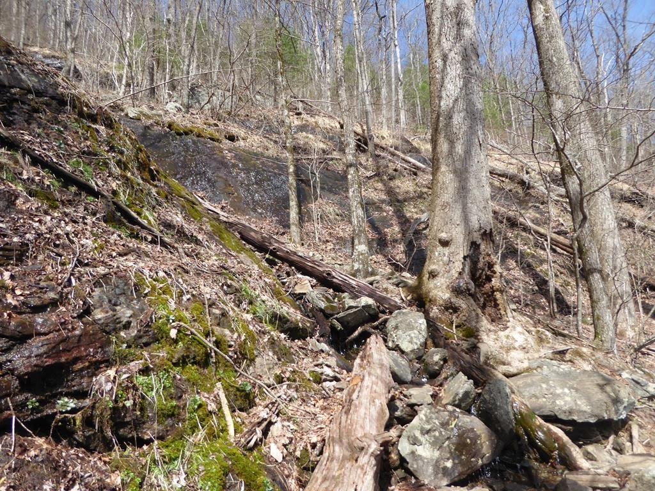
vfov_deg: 54.9
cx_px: 328
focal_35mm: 25
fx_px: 473
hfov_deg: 69.4
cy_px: 246
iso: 100
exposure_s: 1/400
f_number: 3.3
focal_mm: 4.3
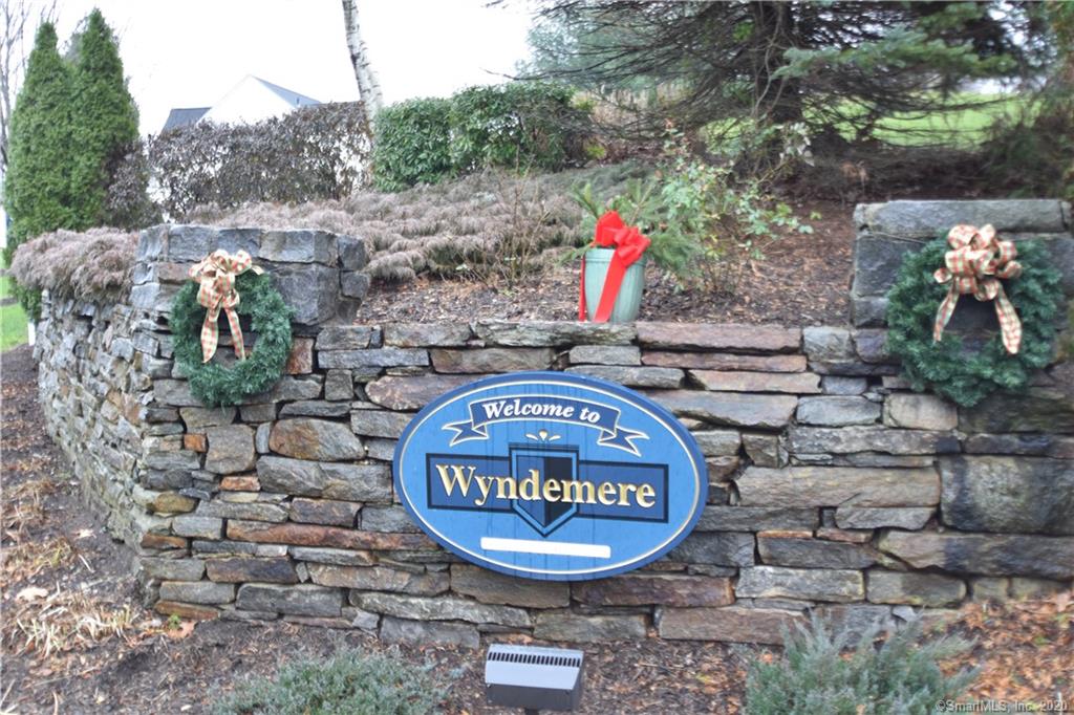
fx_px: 1074
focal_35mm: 36
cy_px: 358
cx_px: 537
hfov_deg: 53.1
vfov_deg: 36.8
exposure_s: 1/60
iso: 560
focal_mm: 24
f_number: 4.5
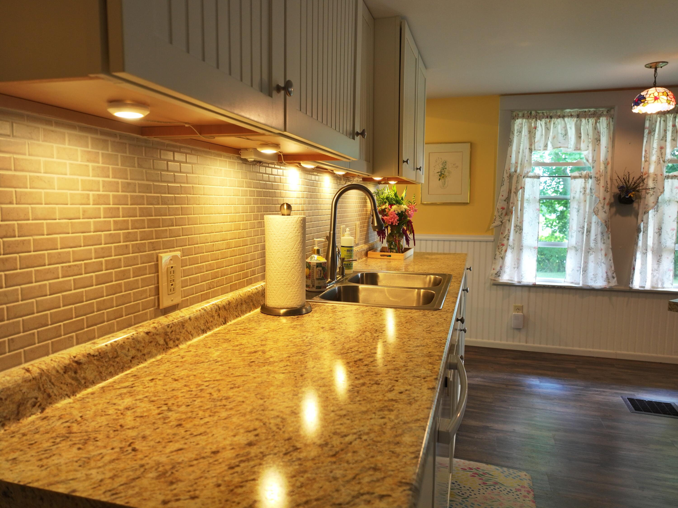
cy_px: 254
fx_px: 470
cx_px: 339
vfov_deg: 56.8
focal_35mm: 24
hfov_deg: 71.6
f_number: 2.8
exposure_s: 1/15
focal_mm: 12.29
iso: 130
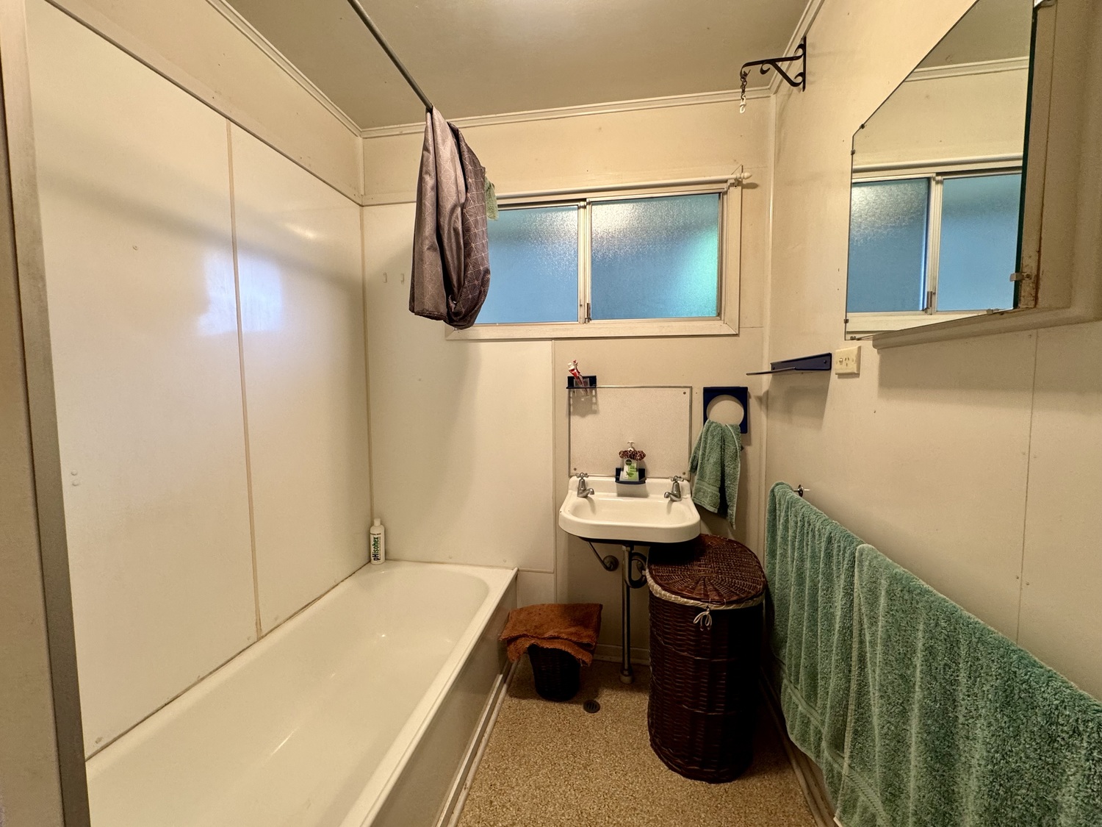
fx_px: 446
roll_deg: +0.8
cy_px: 414
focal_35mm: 14
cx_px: 551
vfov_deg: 85.7
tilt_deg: -3.6
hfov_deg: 102.1
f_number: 2.2
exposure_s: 1/50
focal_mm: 2.22
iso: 200
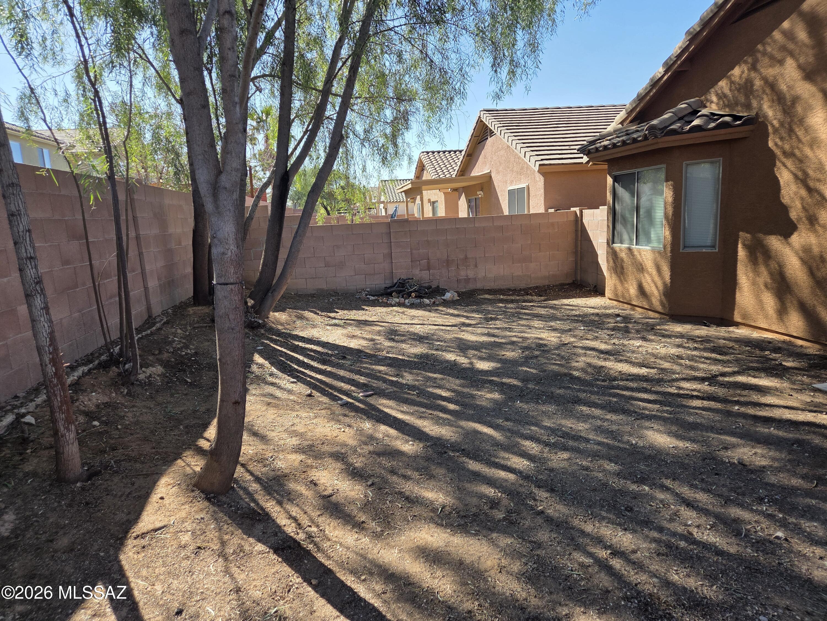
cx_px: 414
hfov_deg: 73.9
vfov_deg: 58.9
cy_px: 310
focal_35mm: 23
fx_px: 549
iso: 80
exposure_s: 1/2186
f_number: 1.8
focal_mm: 5.4
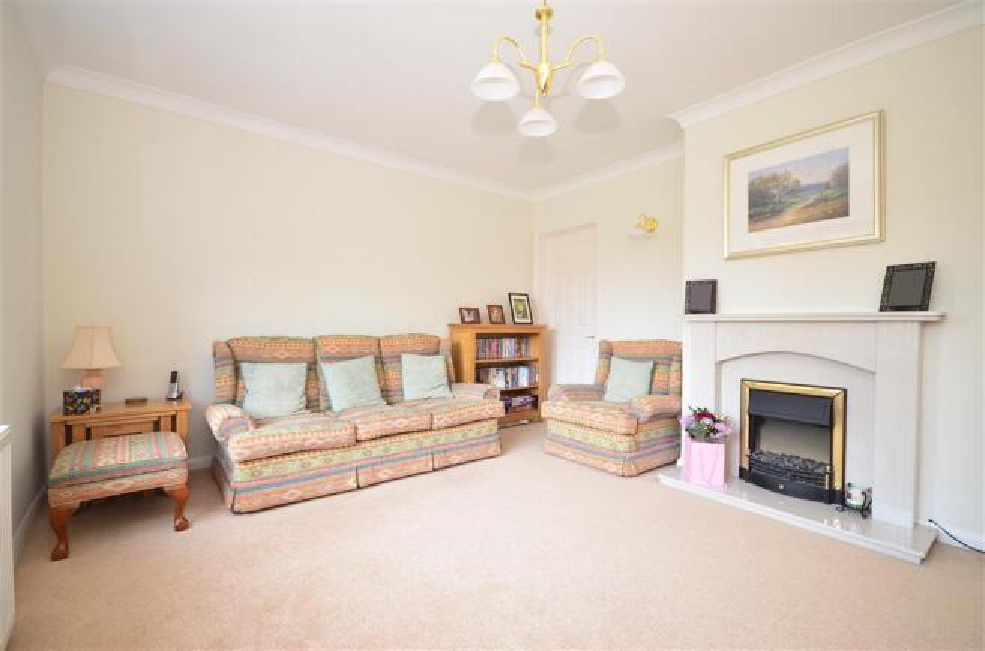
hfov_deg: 100.5
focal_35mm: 15
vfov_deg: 77.0
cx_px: 492
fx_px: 409
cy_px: 326
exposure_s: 1/3
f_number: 5
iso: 200
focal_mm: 10
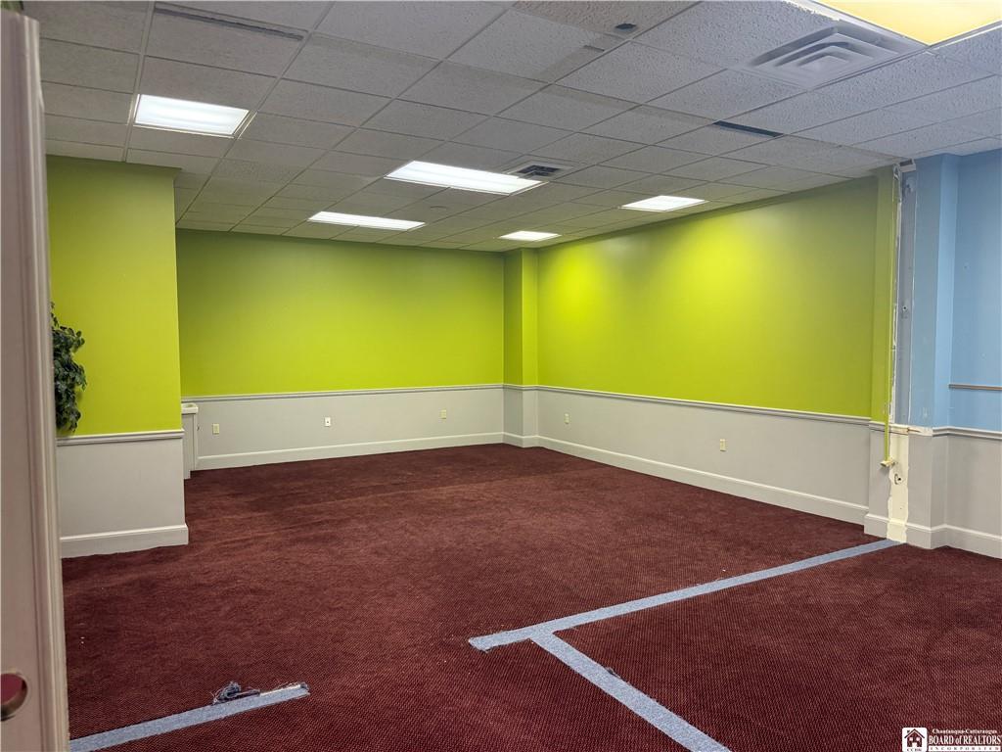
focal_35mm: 24
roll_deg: +0.0
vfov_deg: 56.8
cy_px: 376
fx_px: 695
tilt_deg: -3.8
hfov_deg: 71.6
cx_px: 501
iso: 250
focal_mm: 6.76
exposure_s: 1/60
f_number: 1.78
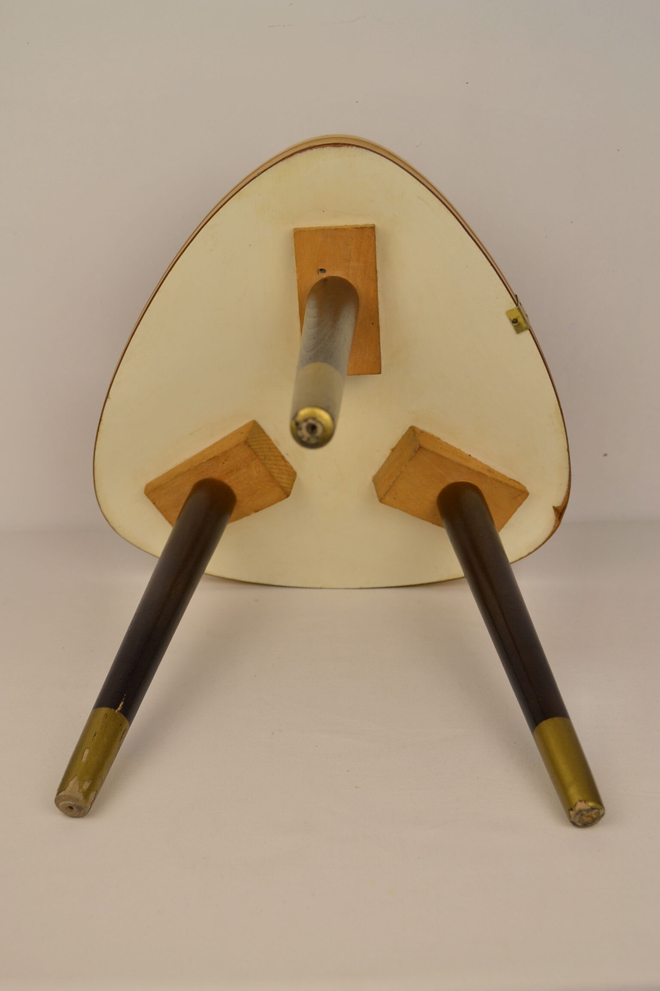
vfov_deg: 46.4
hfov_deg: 31.9
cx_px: 330
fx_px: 1155
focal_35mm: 42
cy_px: 496
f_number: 5.6
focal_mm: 28
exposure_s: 1/125
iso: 110
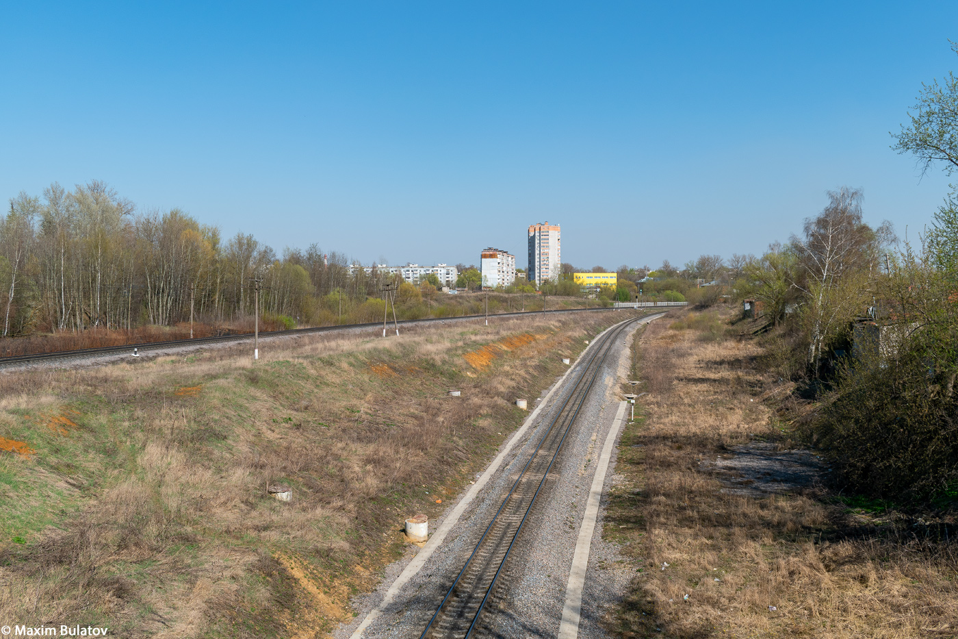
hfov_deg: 57.2
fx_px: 878
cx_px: 479
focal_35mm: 33
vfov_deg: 40.0
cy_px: 320
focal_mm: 22
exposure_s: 1/320
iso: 100
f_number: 9
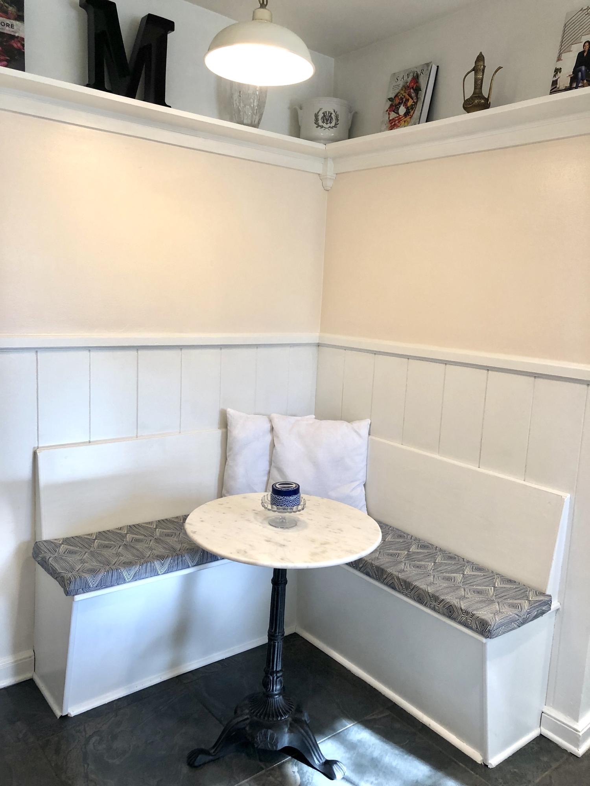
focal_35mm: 28
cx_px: 295
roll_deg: -2.2
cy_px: 393
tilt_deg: -7.2
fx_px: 636
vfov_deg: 63.4
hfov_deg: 49.7
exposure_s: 1/24
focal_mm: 4
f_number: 1.8
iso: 32
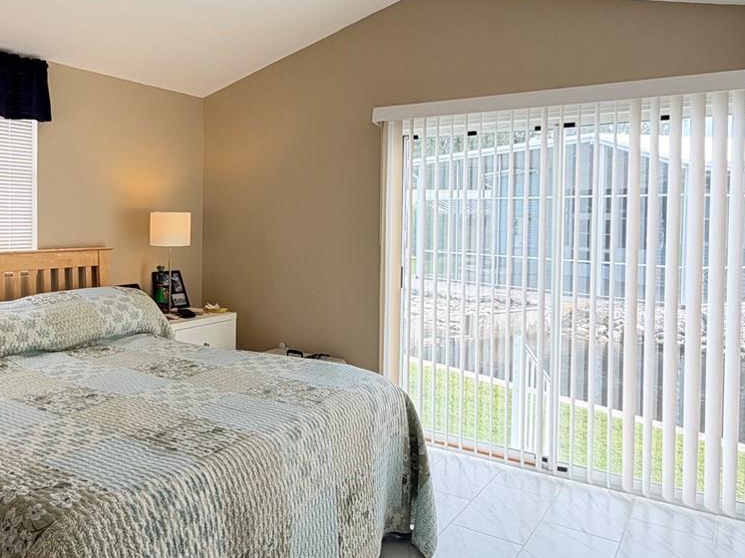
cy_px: 224
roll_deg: +0.0
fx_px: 646
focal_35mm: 30
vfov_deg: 46.5
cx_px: 200
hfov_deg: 57.4
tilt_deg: -0.4
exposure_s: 1/121
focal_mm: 2.22
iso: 80
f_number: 2.2
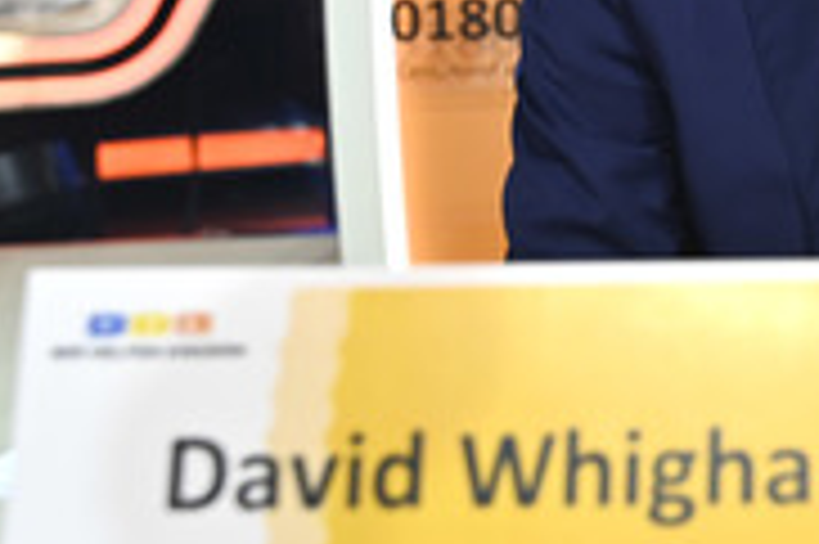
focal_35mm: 85
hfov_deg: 22.2
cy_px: -103
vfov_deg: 15.4
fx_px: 1937
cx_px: 963
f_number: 4
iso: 800
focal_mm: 34.5
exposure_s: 1/200
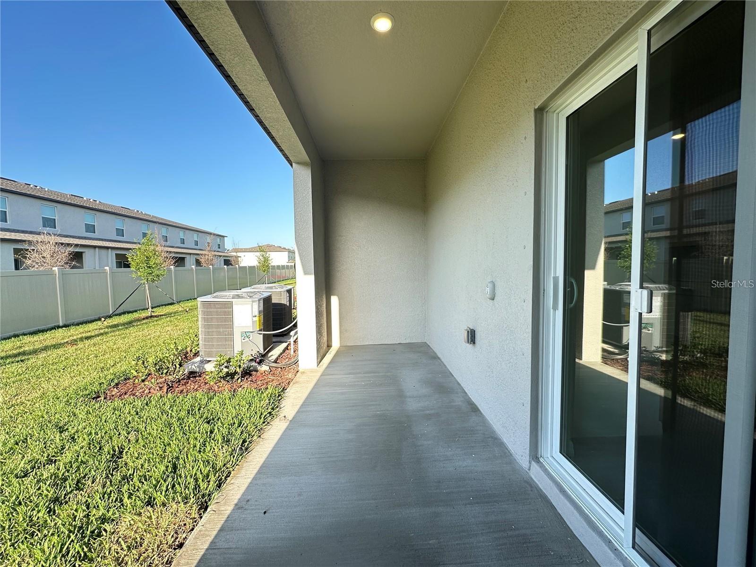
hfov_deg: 102.1
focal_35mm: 14
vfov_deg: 85.7
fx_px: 306
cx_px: 378
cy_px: 284
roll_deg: +0.4
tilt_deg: -2.4
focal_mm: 2.22
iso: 40
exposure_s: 1/244
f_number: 2.2
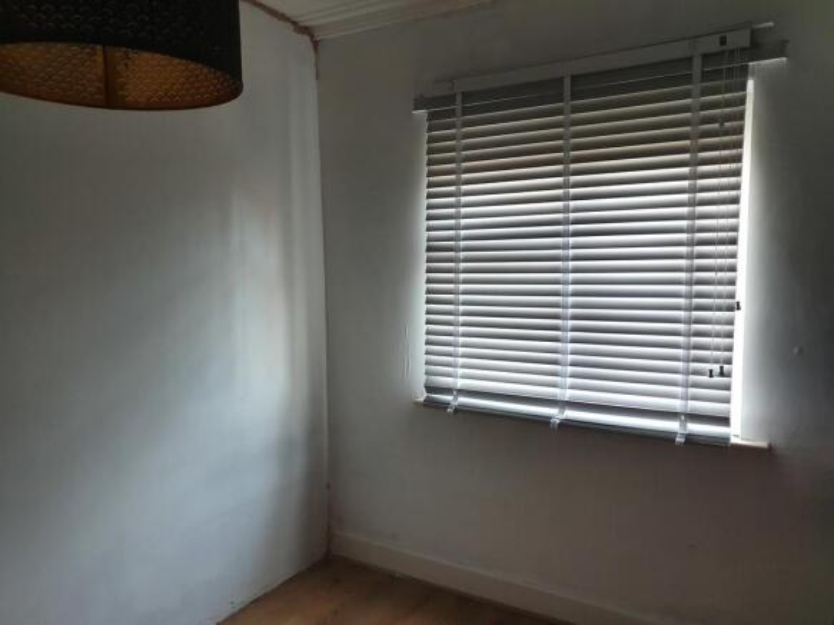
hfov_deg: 67.3
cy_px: 312
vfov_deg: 53.0
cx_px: 417
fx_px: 626
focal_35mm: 26
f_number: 1.5
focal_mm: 4.32
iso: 250
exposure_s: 1/100
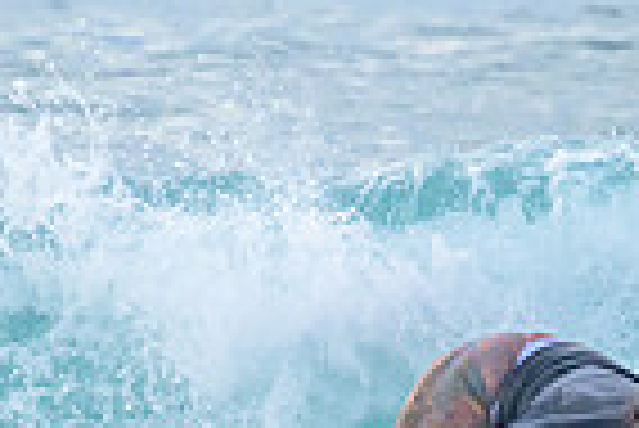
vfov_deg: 0.4
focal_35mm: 3317
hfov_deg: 0.6
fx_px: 58936
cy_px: 350
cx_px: 688
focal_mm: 610
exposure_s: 1/2000
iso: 2000
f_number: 11
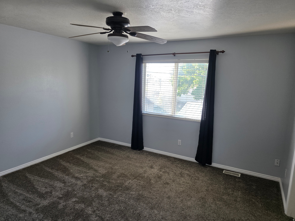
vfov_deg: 58.9
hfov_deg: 73.9
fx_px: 196
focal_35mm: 23
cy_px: 110
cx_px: 148
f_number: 1.7
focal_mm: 6.3
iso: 160
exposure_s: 1/120
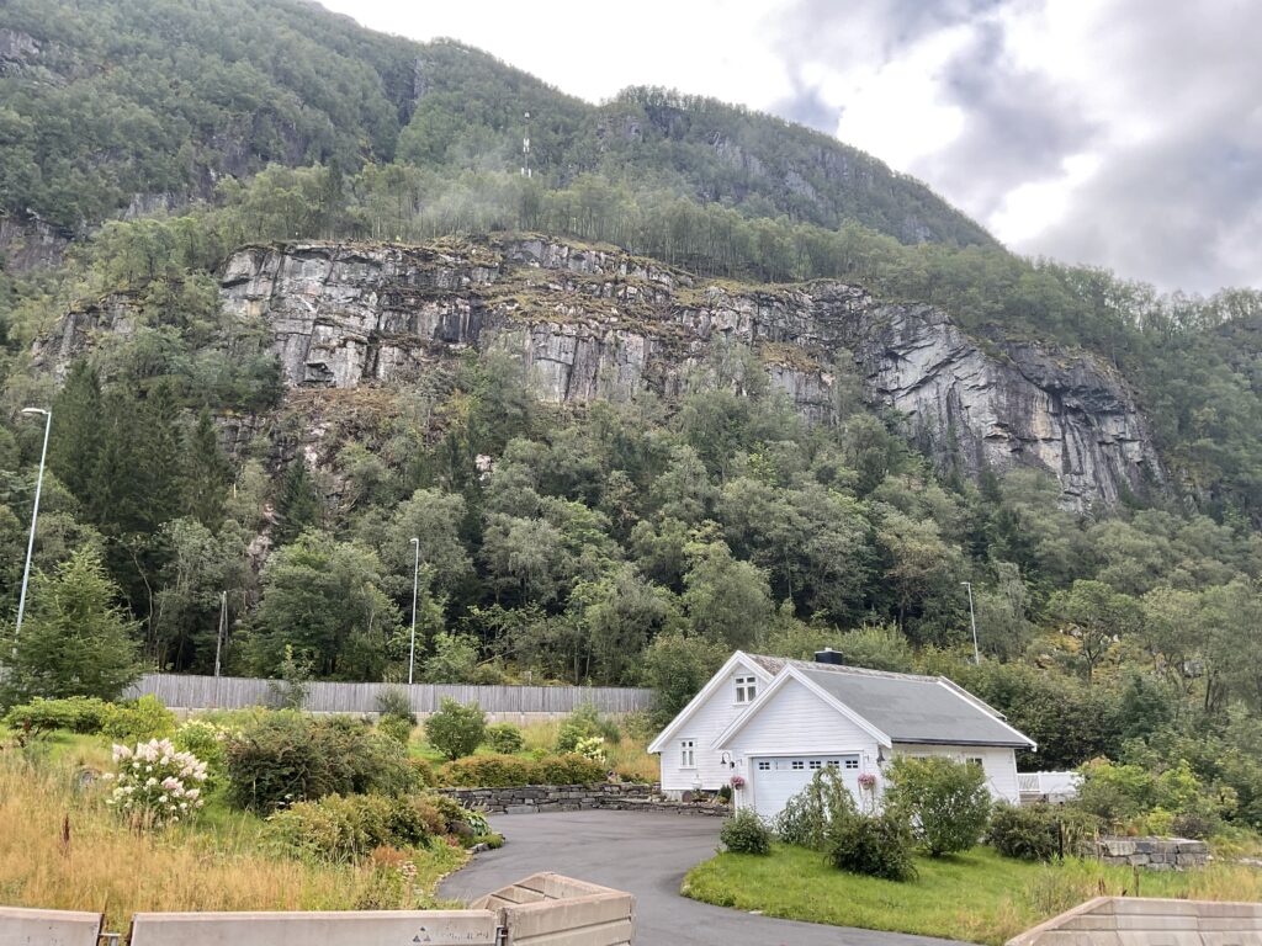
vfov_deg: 48.2
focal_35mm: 29
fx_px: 1057
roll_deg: +0.4
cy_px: 473
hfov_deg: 61.7
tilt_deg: +13.1
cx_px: 631
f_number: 1.8
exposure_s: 1/199
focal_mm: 3
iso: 16
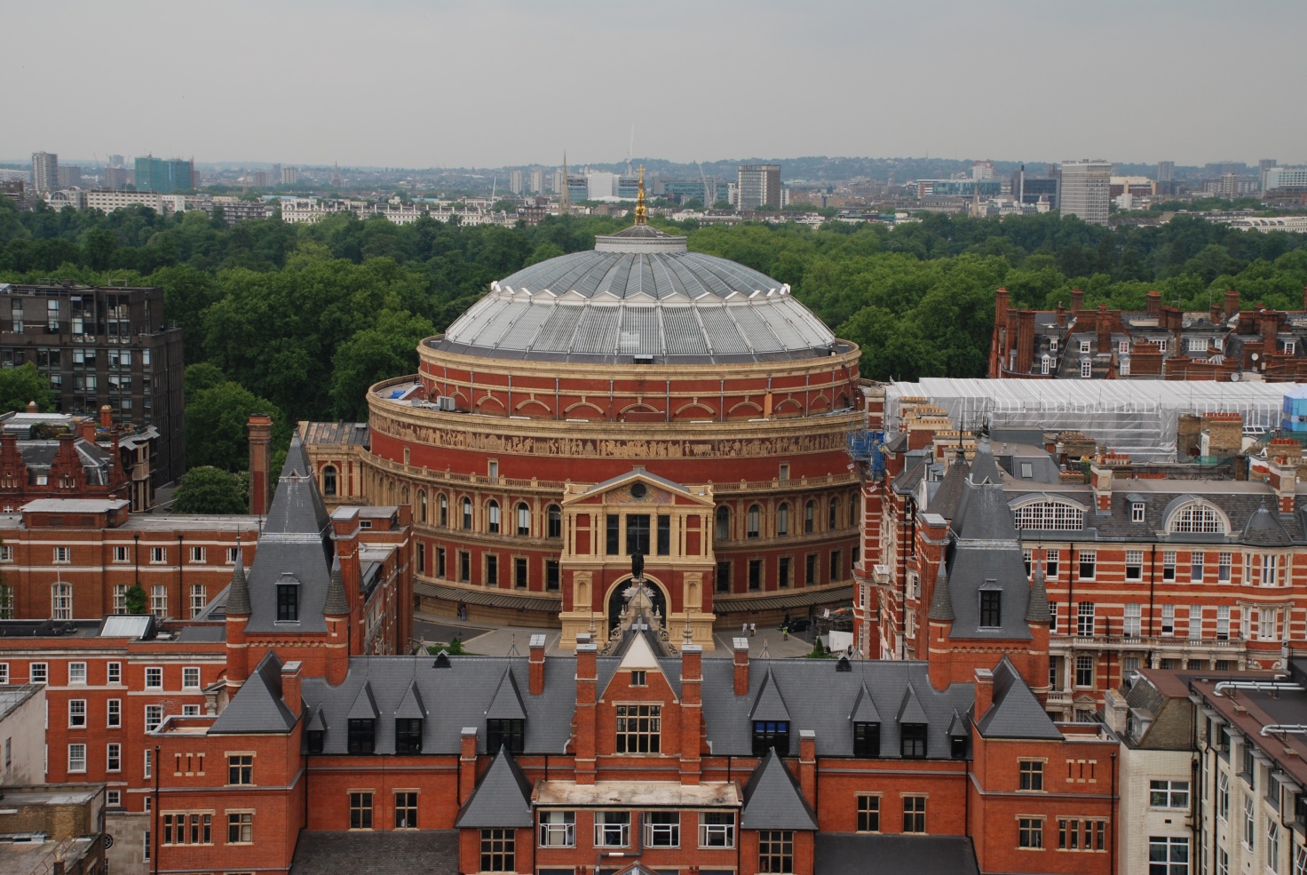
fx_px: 2181
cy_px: 438
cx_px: 654
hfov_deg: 33.4
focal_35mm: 60
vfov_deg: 22.7
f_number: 9
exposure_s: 1/320
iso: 200
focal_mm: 40
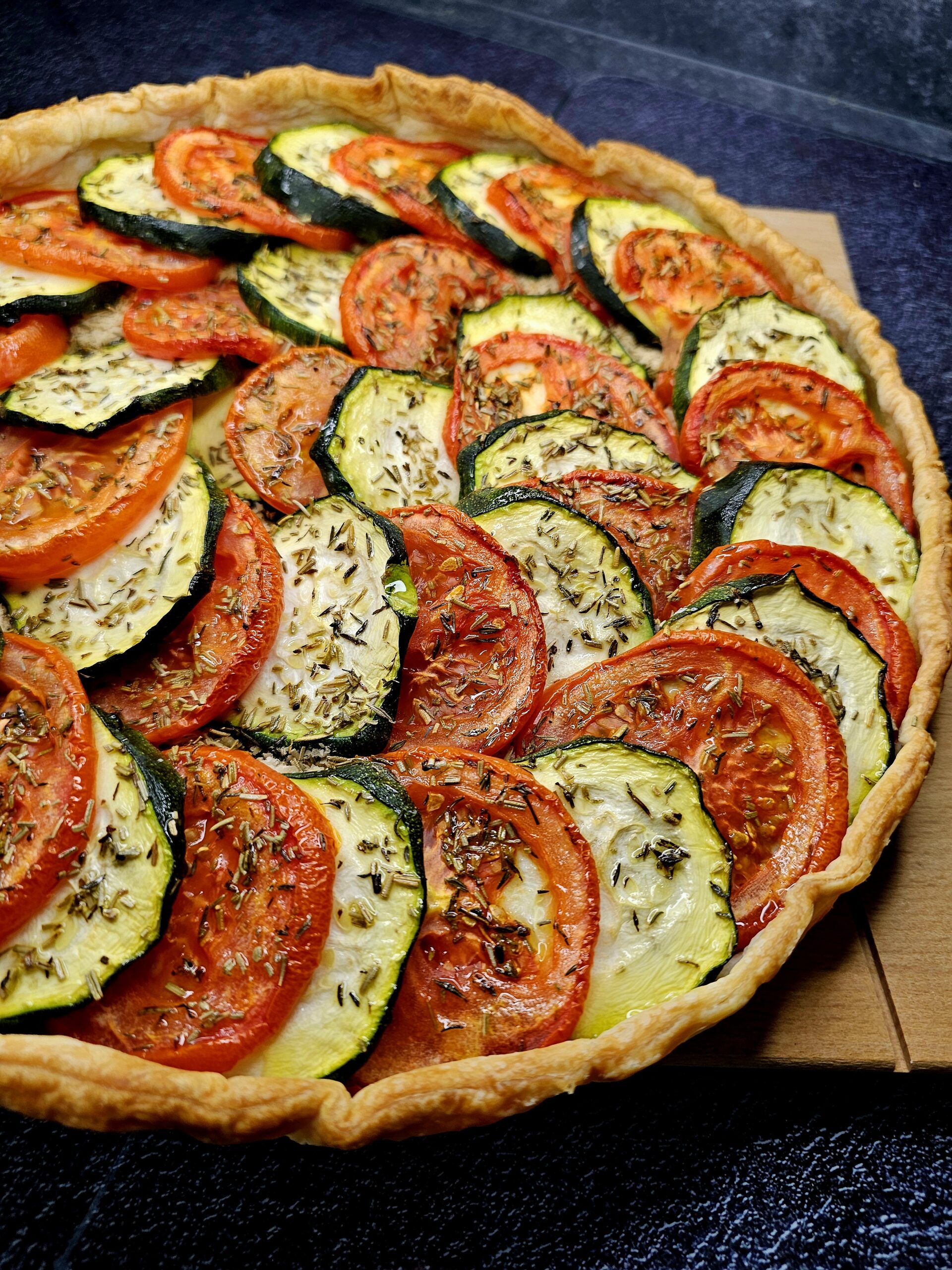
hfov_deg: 58.9
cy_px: 635
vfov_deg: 73.9
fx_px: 843
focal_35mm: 23
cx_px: 476
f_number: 1.7
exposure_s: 1/50.3
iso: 50
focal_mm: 6.3
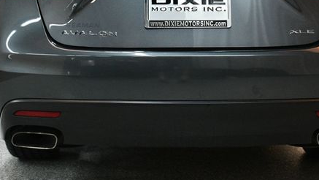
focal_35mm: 69
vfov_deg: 17.3
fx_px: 584
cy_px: 29
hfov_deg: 30.6
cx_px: 169
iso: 2000
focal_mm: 30
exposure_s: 1/125
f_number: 4
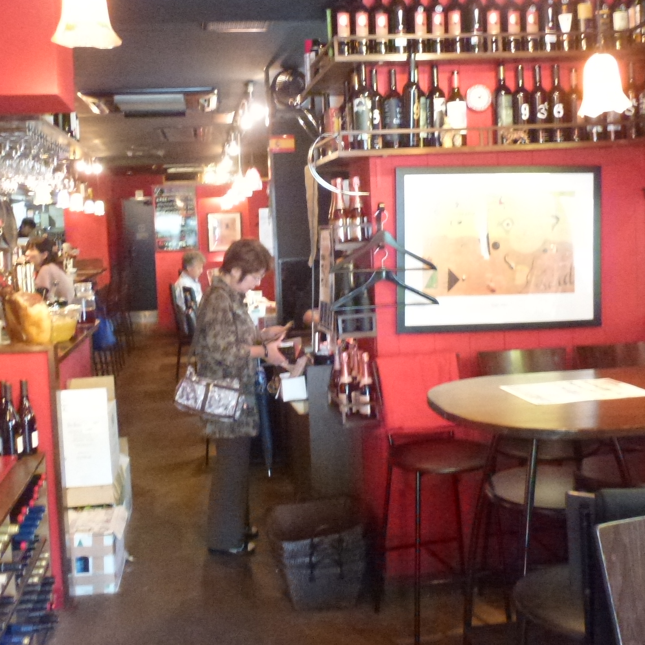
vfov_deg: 43.7
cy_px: 270
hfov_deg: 43.8
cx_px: 298
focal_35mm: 38
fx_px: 801
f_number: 3.3
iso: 800
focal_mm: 4.3
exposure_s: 1/20
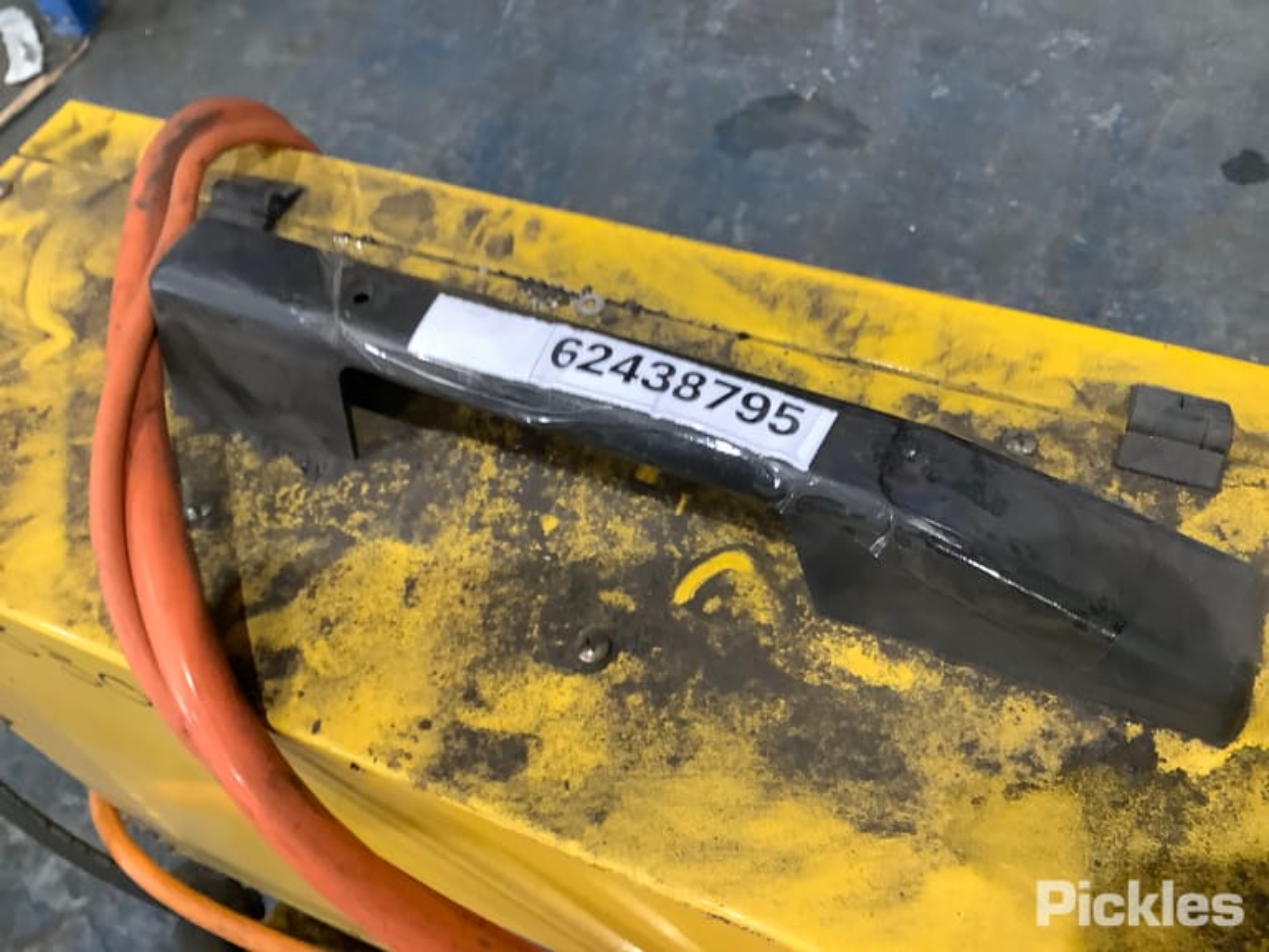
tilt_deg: -56.3
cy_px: 476
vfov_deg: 45.4
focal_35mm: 31
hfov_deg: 58.4
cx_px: 634
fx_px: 1136
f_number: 2.4
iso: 250
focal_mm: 3.3
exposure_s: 1/40
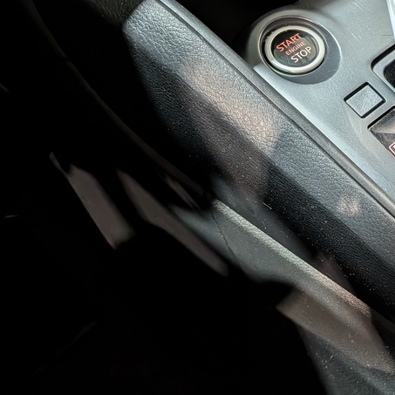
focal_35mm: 48
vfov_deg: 34.5
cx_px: 431
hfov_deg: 31.5
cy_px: 90
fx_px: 620
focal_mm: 4.53
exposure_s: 1/120
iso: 148
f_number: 1.7
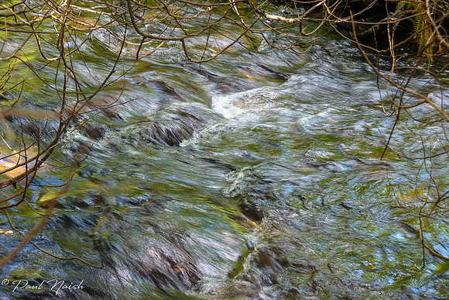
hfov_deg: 18.2
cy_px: 150
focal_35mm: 112
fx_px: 1403
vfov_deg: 12.2
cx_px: 224
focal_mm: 75
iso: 1000
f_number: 8
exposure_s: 1/15
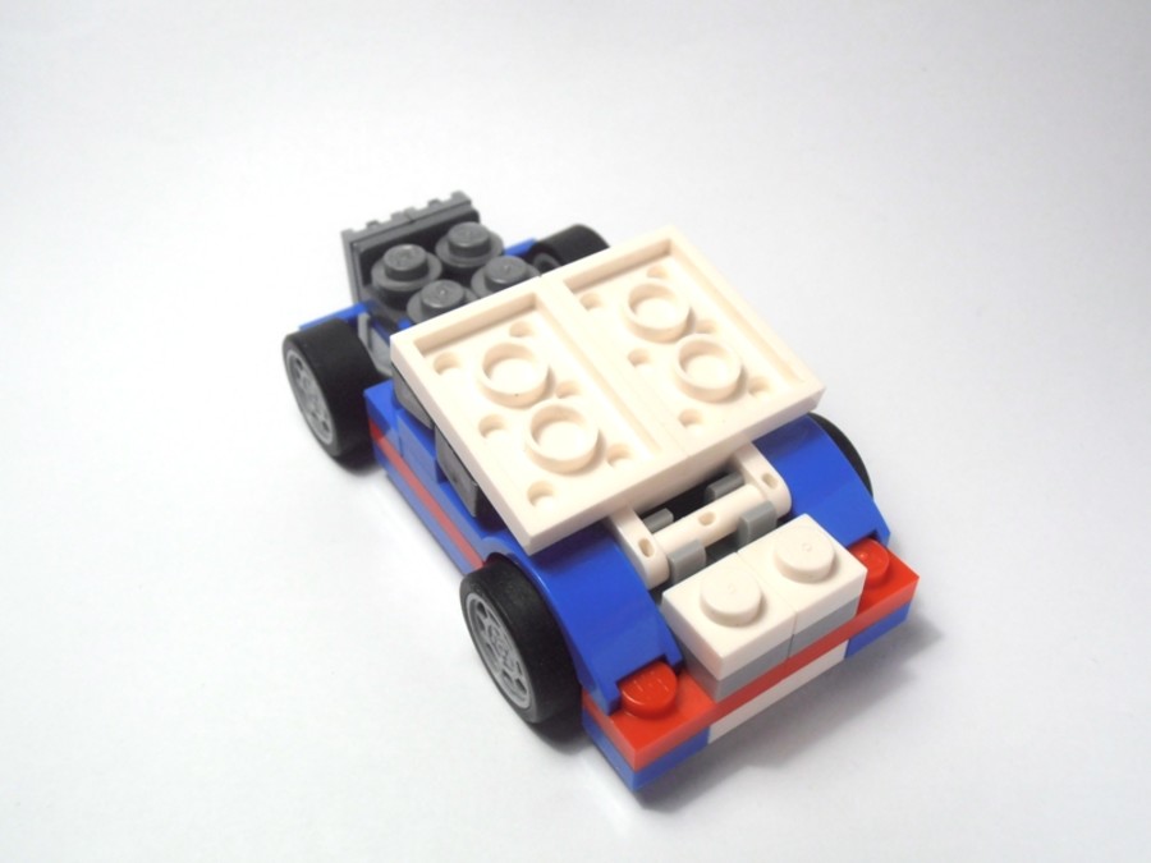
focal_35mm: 37
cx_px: 576
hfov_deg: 50.1
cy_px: 432
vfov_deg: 38.7
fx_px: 1230
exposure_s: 1/125
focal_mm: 6.61
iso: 80
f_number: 3.9
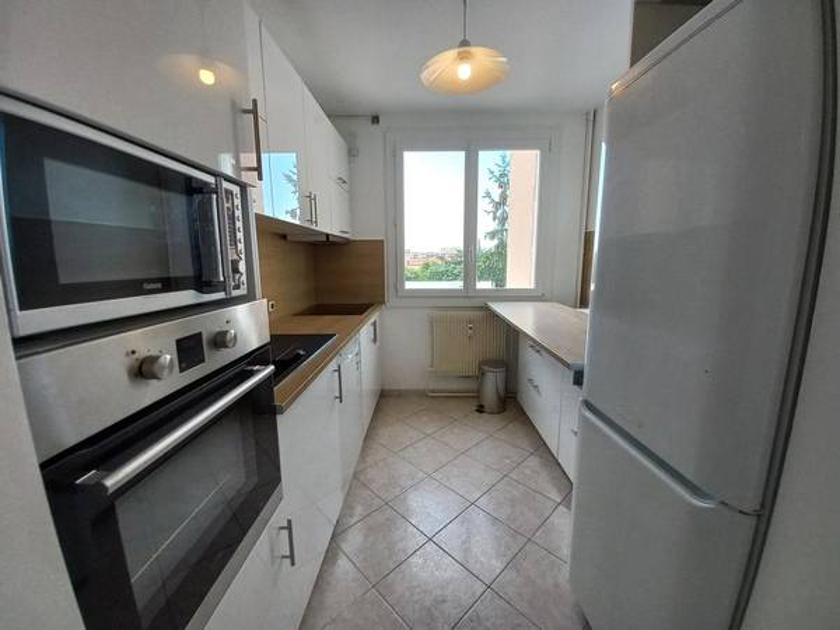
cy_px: 315
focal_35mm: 13
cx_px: 420
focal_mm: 1.42
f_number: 2.2
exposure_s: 1/100
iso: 64
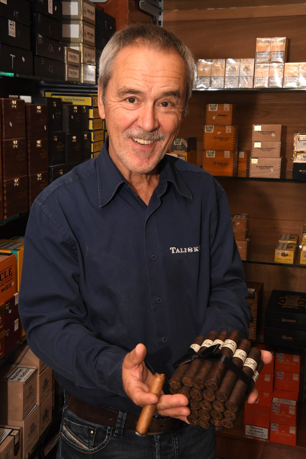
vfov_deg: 41.1
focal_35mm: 48
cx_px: 153
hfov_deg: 28.1
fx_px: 612
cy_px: 230
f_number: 22
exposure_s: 1/250
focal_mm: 48
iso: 4000
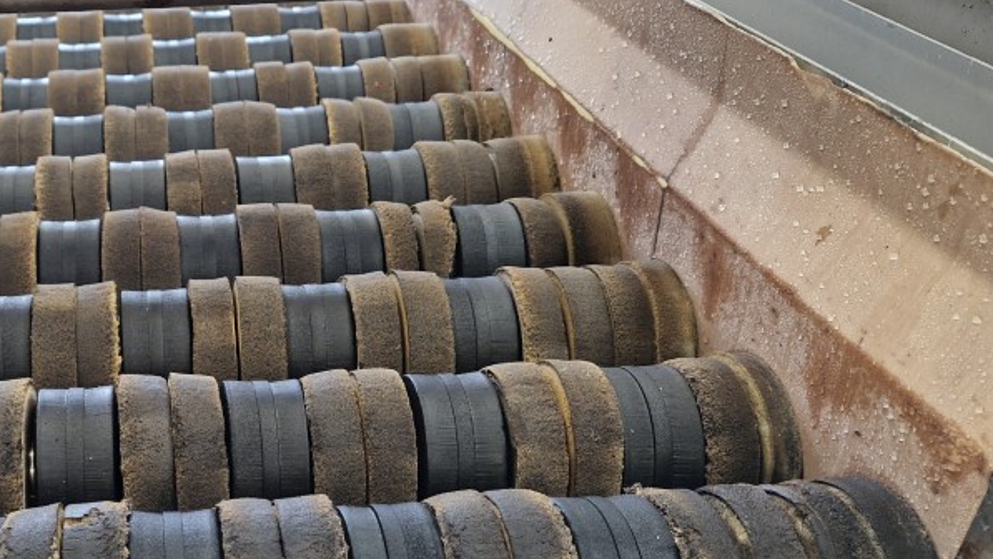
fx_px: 1132
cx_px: 161
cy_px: 441
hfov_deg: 44.4
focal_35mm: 43
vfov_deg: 27.2
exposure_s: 1/100
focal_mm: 5.4
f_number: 1.8
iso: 250
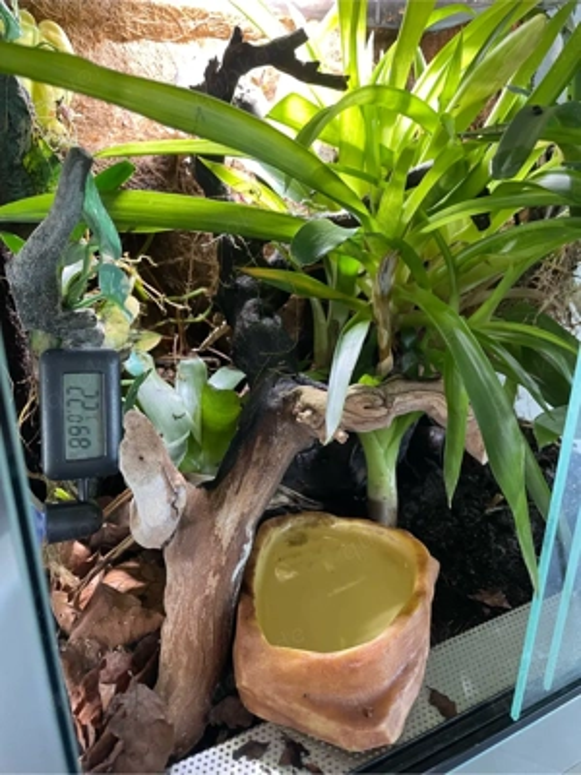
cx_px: 290
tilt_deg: -22.7
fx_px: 582
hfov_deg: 53.1
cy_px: 388
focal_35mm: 26
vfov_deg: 67.3
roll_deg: -0.5
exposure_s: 1/60
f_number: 1.6
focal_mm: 4.2
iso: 200
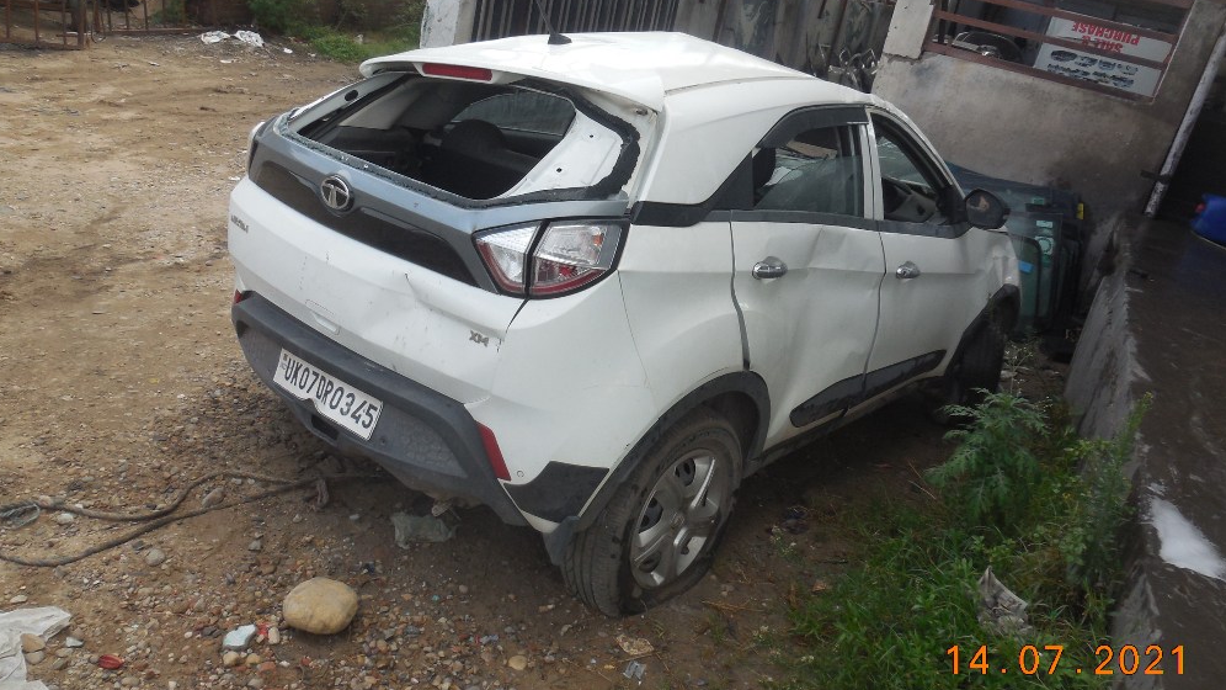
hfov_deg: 67.9
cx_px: 611
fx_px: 910
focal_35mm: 28
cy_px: 280
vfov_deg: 41.3
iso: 125
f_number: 3.1
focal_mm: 4.5
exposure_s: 1/320
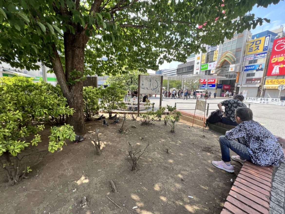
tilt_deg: -8.9
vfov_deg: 89.9
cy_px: 107
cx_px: 142
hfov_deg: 106.2
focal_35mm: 13
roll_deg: -1.7
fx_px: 107
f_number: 1.8
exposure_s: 1/277
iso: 32
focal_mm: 1.57
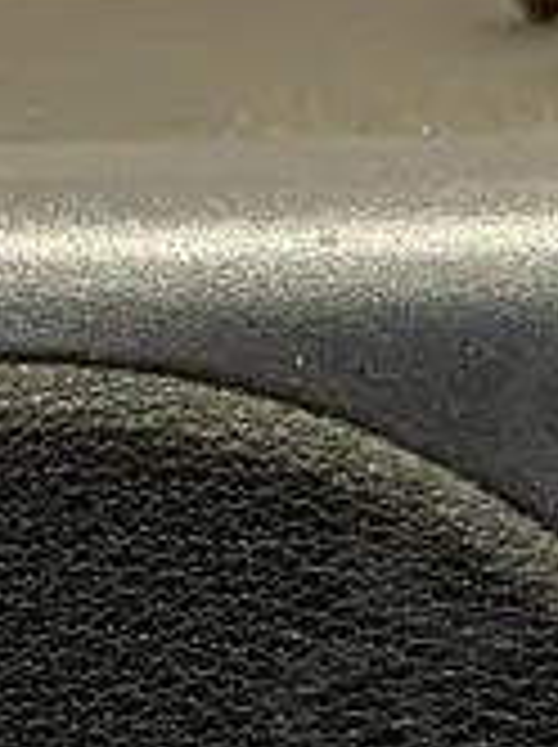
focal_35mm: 173
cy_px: 1202
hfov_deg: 8.5
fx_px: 3728
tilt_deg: -17.2
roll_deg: +1.4
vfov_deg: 10.9
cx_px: -9
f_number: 1.8
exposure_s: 1/50
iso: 160
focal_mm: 3.99
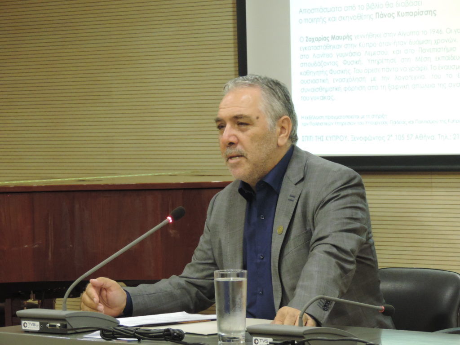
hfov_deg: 12.7
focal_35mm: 155
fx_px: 2060
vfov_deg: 9.6
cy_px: 172
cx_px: 230
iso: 800
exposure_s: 1/20
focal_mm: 27.6
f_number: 4.4
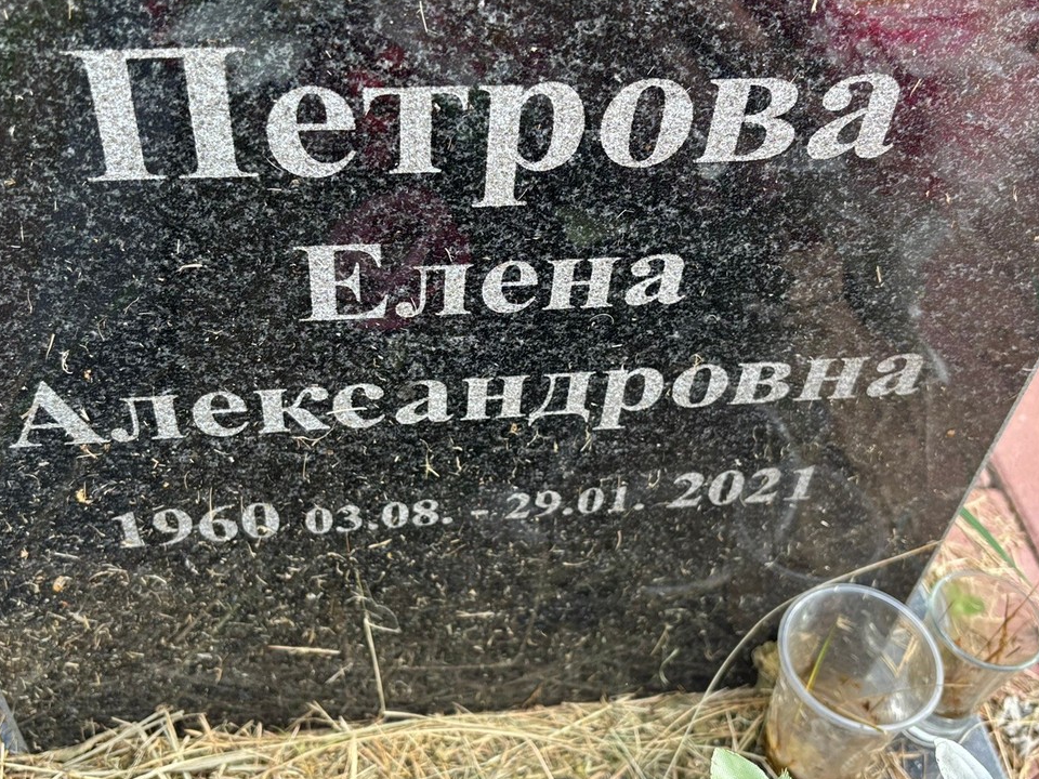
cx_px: 513
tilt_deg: -46.9
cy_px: 329
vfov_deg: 36.7
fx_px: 1171
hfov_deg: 47.9
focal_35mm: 39
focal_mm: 5.96
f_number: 1.6
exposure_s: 1/281
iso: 50
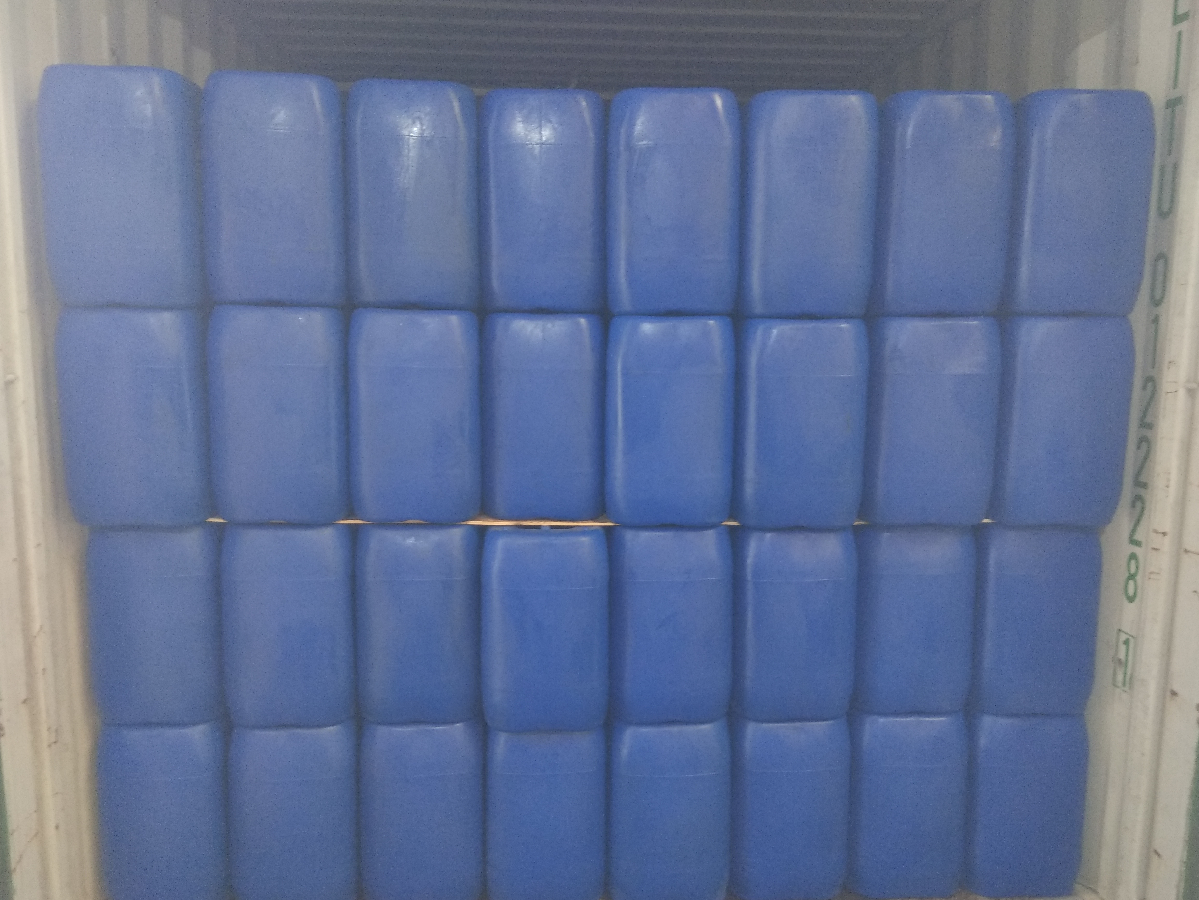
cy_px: 483
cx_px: 599
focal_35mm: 24
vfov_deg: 56.8
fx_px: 831
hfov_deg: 71.6
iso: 320
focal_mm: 3.57
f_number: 2
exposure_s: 1/33
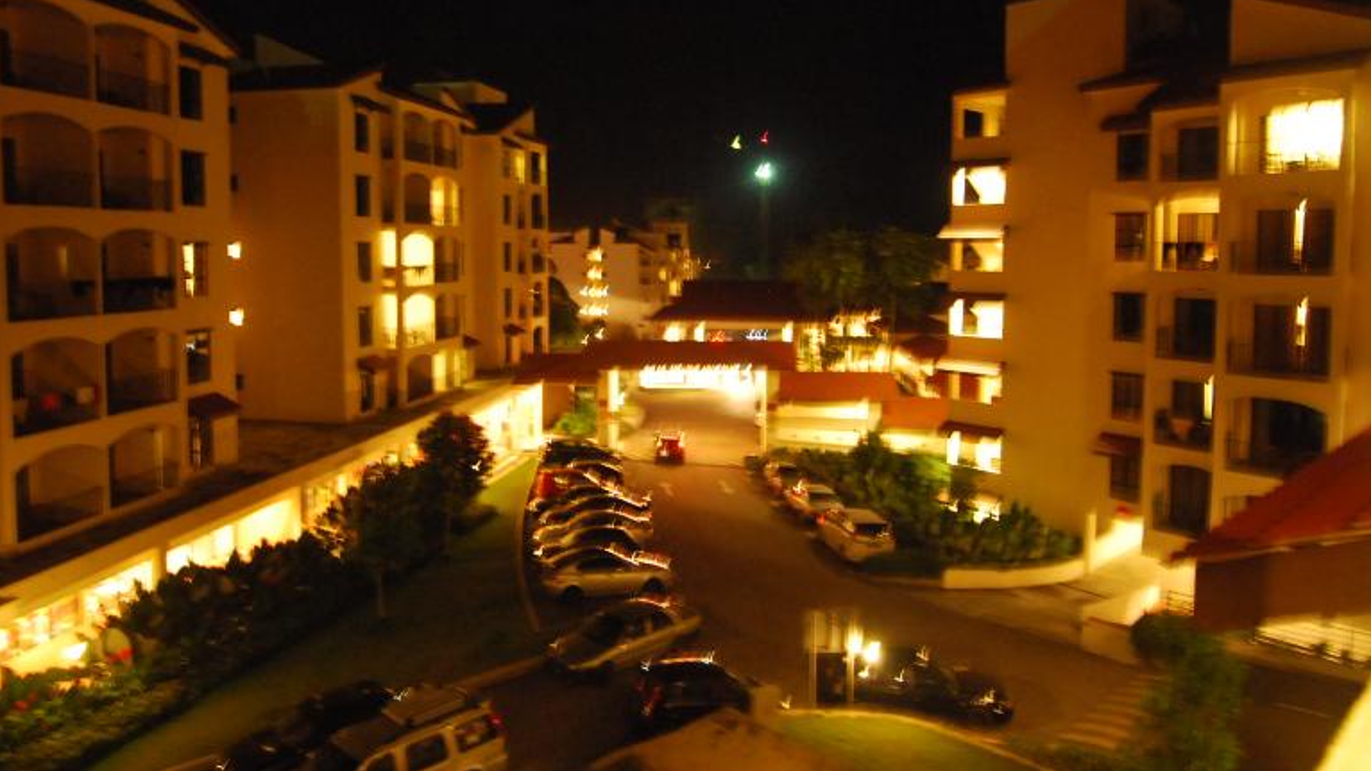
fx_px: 836
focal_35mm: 23
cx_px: 682
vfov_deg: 49.1
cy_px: 293
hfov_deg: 78.7
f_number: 4.5
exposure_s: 1/2
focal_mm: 14
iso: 1600
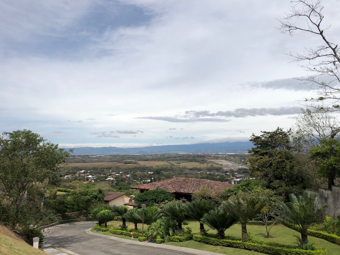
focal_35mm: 28
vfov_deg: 49.7
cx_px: 170
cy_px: 128
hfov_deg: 63.4
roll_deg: +1.0
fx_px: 275
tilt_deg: +5.8
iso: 25
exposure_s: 1/6024
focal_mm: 4
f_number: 1.8
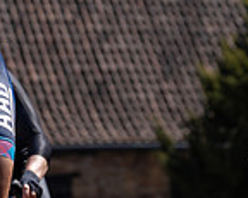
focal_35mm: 445
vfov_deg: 3.5
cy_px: -4
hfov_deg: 4.3
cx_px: -78
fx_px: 3264
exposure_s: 1/1600
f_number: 4
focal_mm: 76
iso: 100
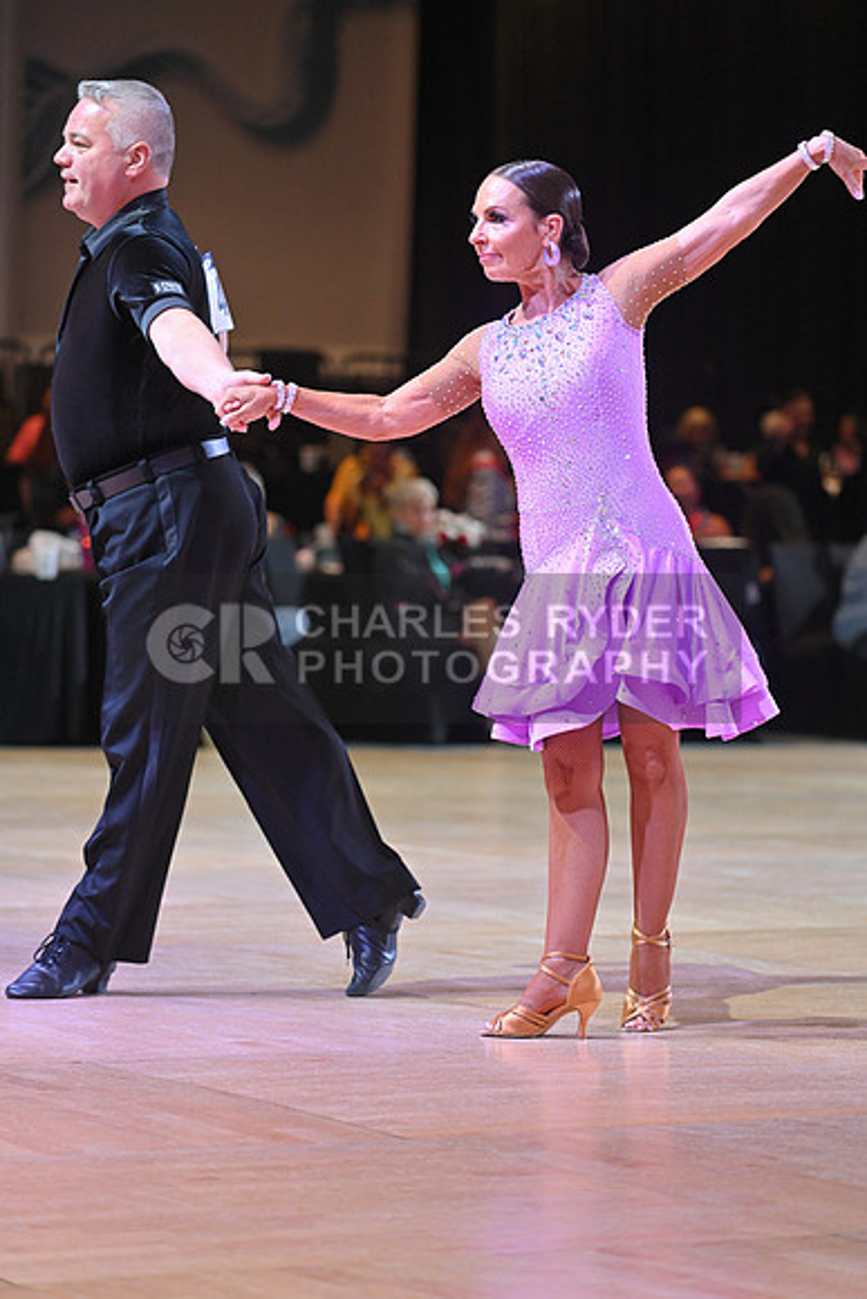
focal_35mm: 140
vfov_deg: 14.7
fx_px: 5054
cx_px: 434
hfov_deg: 9.8
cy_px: 650
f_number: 4
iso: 2000
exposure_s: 1/250
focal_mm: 140
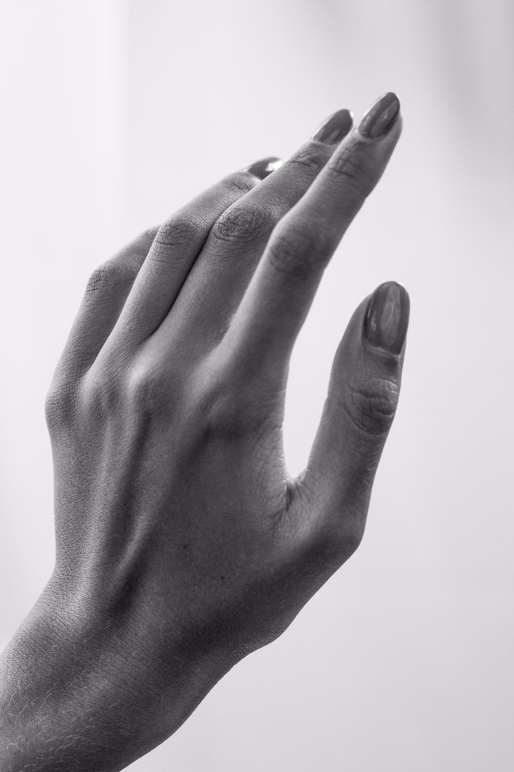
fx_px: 1608
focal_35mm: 75
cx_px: 257
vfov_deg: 27.0
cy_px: 386
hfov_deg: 18.2
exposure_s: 1/500
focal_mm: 50
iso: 1600
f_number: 3.5
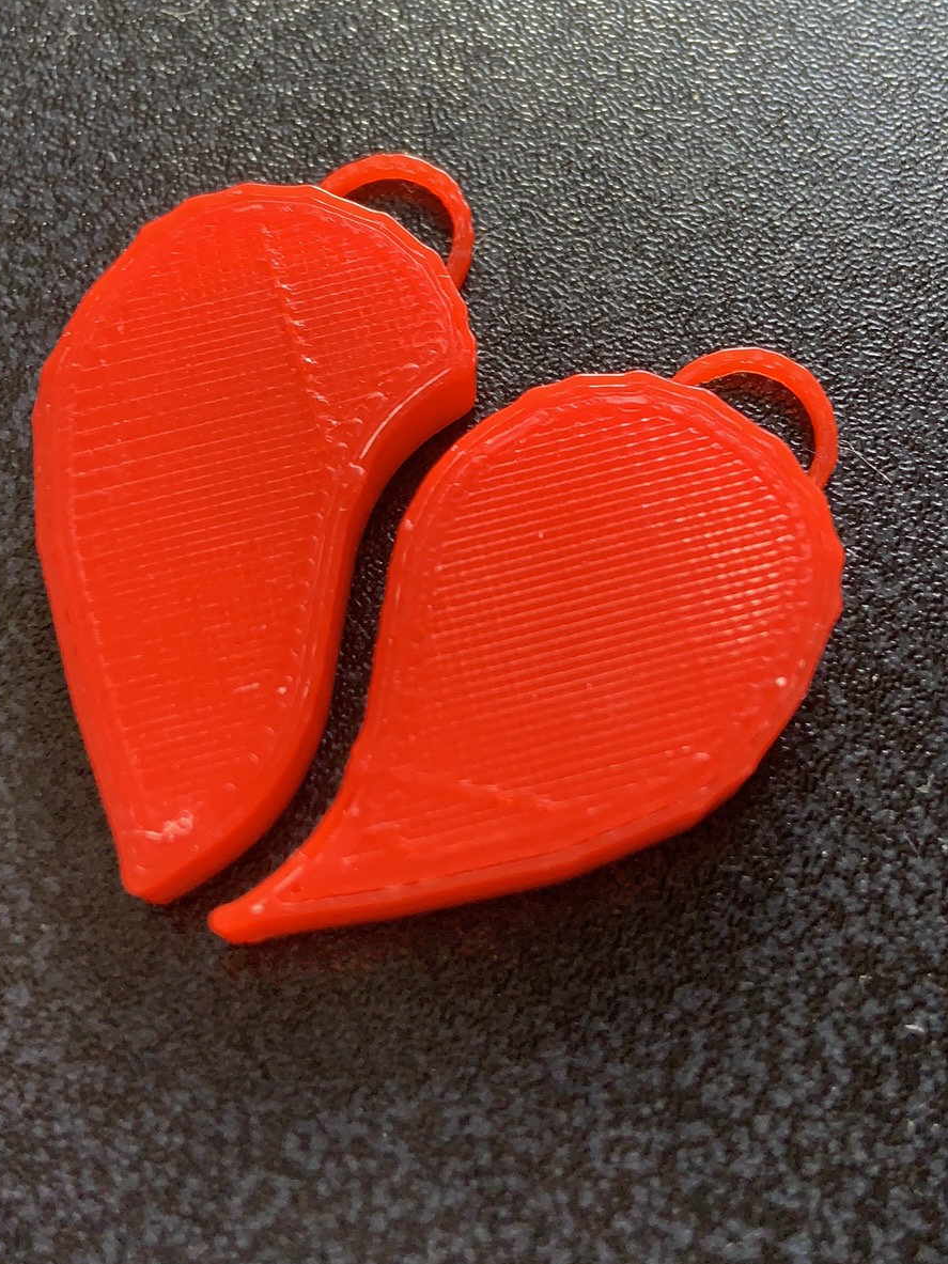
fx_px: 1643
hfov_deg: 32.2
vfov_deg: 42.0
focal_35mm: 45
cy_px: 536
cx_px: 436
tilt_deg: -69.6
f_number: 1.8
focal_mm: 4.25
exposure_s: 1/60
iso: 100
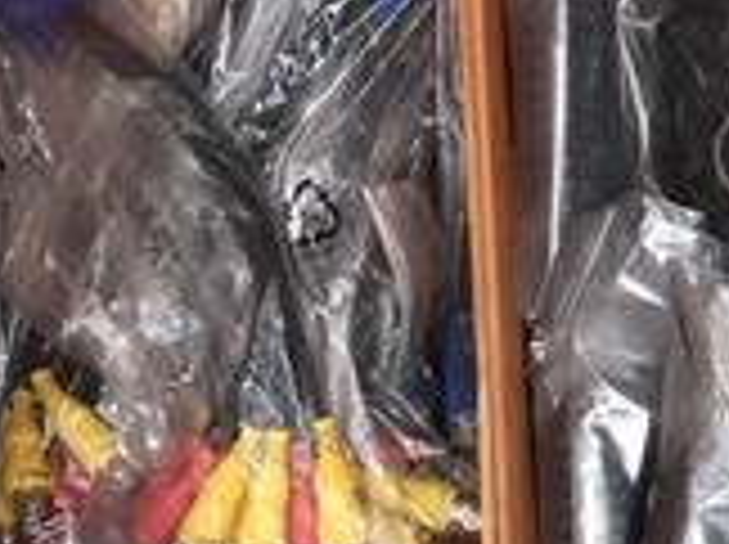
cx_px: 1040
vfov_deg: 14.2
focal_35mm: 104
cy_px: 180
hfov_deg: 17.3
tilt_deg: -76.1
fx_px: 2187
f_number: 1.8
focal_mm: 3.99
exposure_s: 1/100
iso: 32
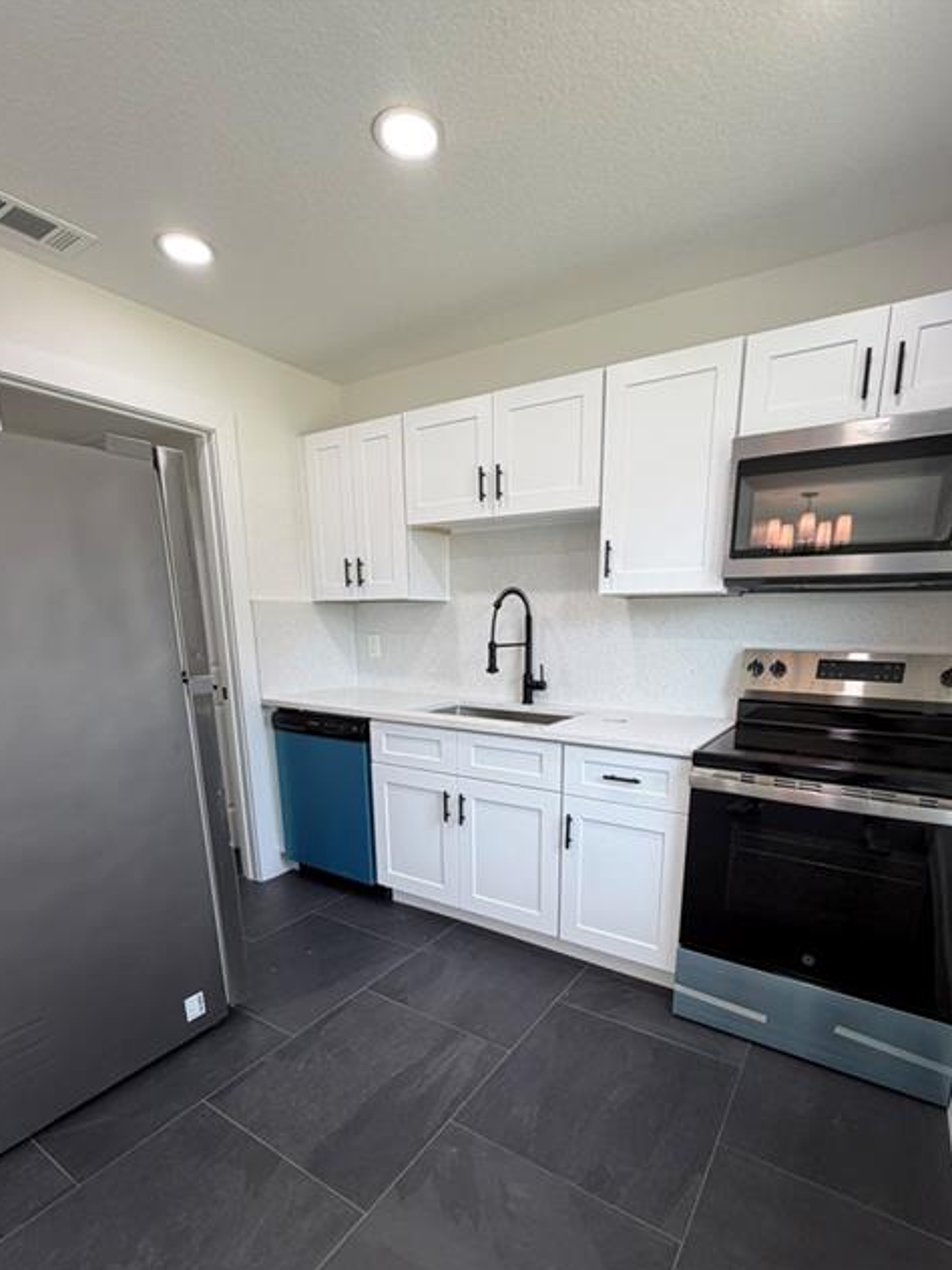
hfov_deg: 74.7
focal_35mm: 17
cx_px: 504
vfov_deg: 89.8
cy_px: 766
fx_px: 623
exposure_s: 1/121
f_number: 2.2
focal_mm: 2.22
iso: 100
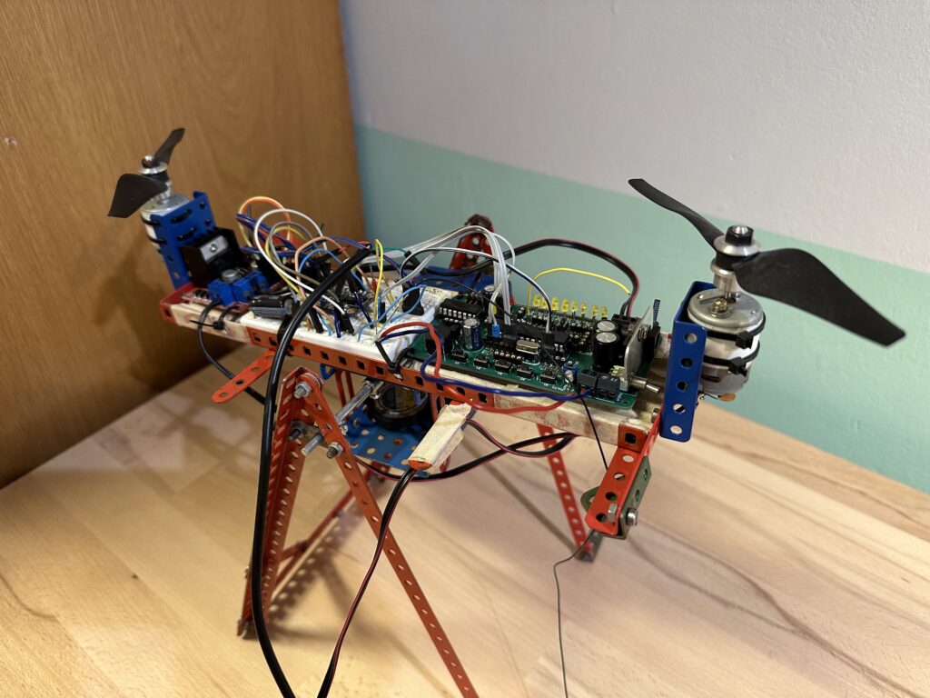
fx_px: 645
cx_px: 465
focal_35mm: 24
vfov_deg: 56.8
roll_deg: +0.7
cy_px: 349
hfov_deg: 71.6
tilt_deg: -38.0
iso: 250
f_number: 1.78
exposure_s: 1/50
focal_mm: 6.86
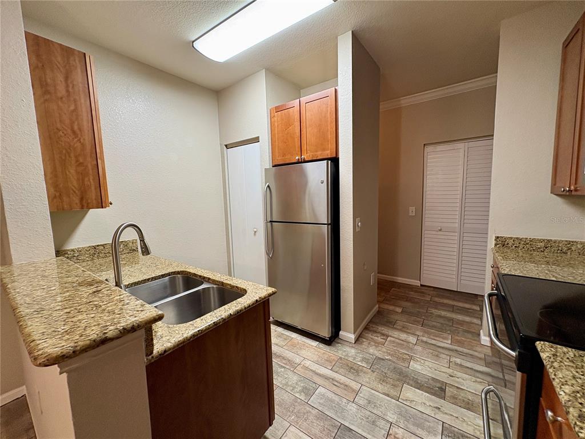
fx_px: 237
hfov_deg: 102.1
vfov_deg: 85.7
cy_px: 220
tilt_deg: -5.7
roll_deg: +2.3
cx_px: 292
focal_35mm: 14
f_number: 2.2
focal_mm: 2.22
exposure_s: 1/60
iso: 125
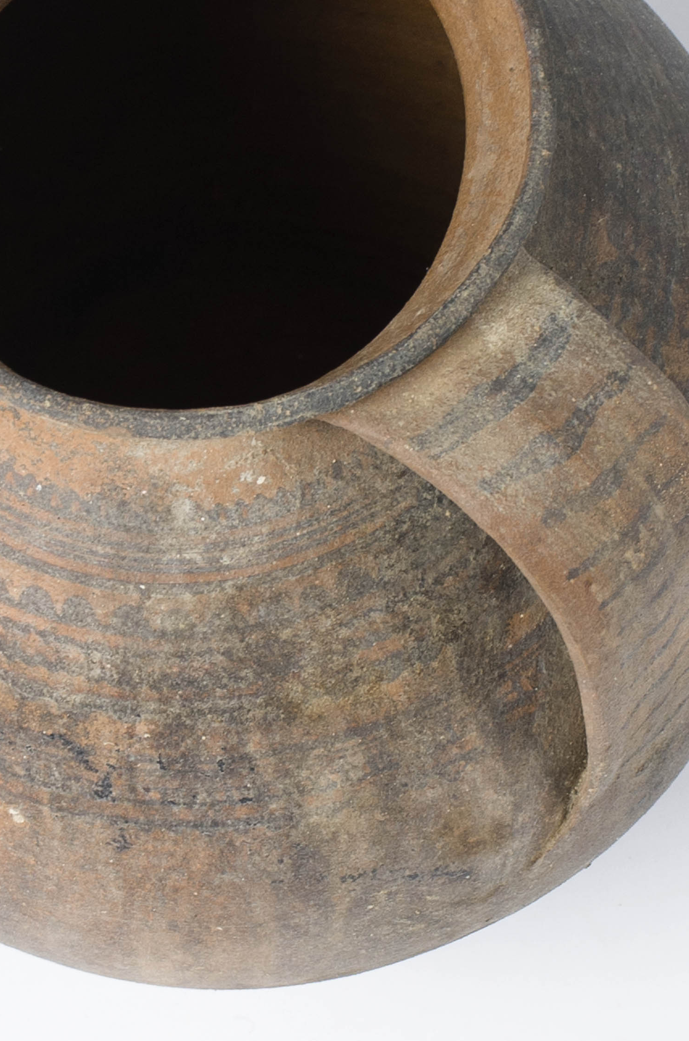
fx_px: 3980
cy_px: 400
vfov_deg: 14.9
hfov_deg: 9.9
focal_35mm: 138
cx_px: 231
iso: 160
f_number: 7.1
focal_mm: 42
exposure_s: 1/160
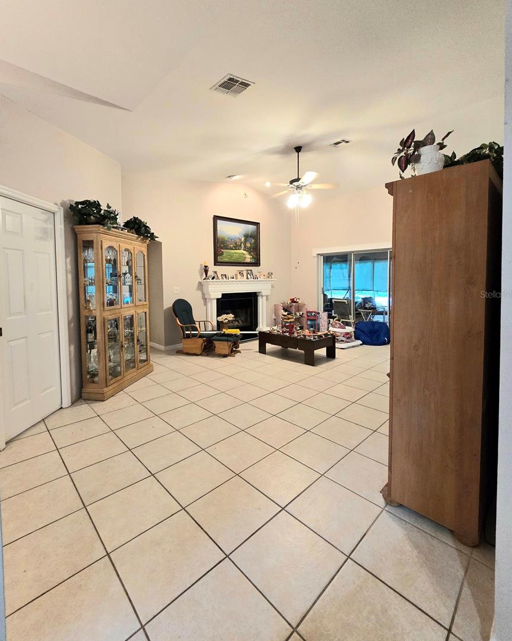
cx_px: 257
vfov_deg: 100.5
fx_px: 265
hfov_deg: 88.0
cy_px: 294
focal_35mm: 14
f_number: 2.2
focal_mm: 2.2
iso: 320
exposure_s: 1/60.2
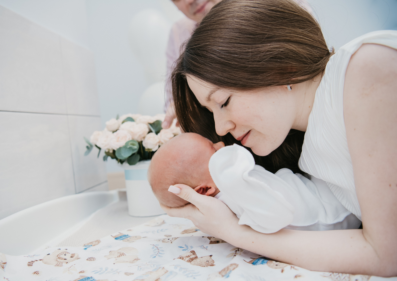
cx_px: 169
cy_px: 152
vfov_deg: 40.6
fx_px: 380
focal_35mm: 34
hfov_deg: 55.0
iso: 320
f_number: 3.2
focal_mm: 30
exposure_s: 1/160
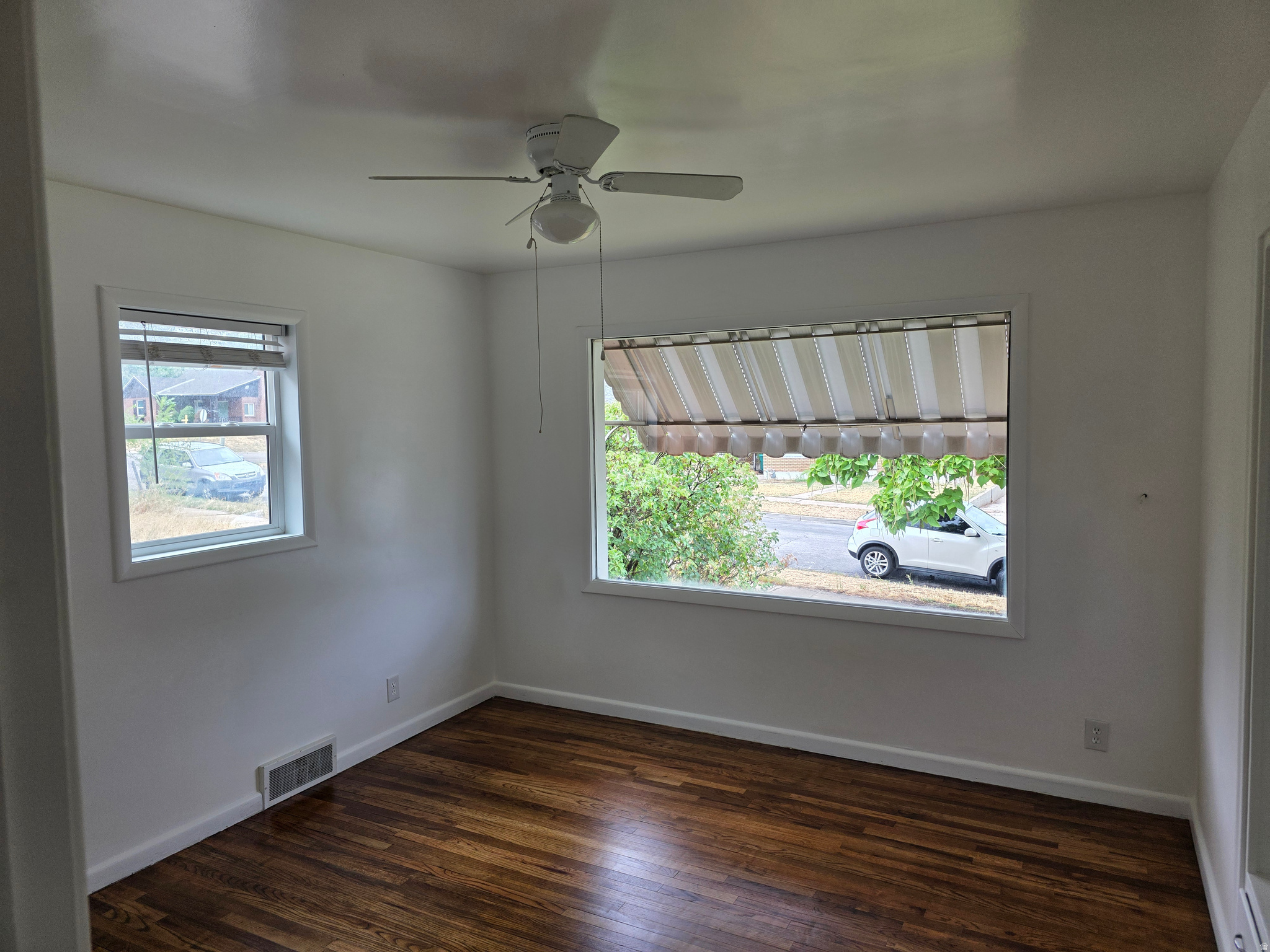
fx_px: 844
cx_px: 635
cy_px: 476
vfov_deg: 58.9
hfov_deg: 73.9
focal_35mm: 23
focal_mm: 6.3
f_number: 1.7
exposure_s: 1/180
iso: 40
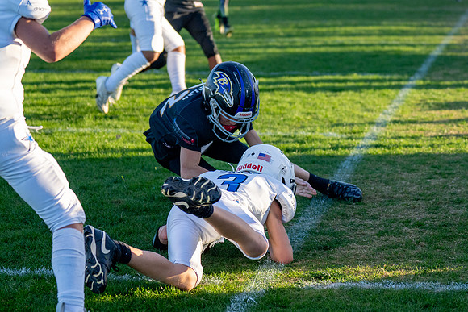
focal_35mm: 127
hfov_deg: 16.1
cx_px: 279
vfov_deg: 10.8
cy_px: 204
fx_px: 1653
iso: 320
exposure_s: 1/3200
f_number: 2.8
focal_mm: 70
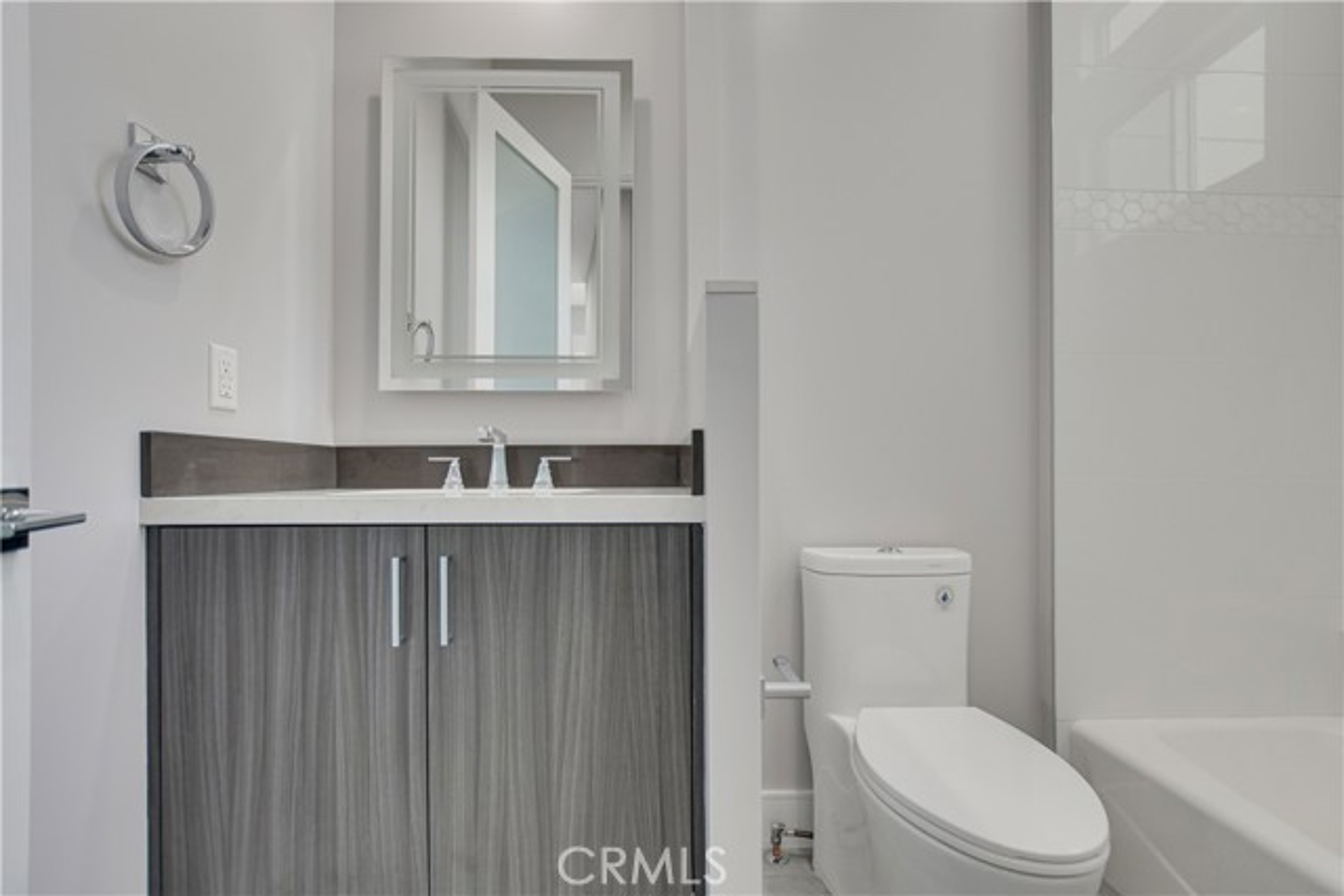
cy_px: 448
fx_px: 560
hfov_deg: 100.4
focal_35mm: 15
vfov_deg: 77.4
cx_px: 672
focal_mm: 10
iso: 400
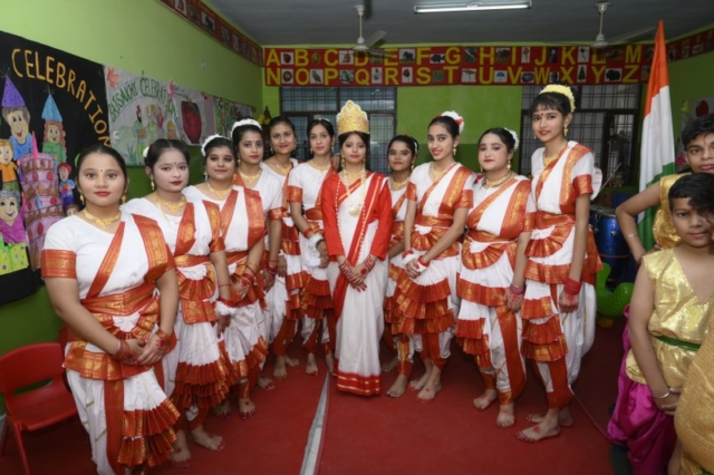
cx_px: 357
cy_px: 238
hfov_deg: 73.8
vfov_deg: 53.1
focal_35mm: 24
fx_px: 476
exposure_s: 1/250
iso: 1000
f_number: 8
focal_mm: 24
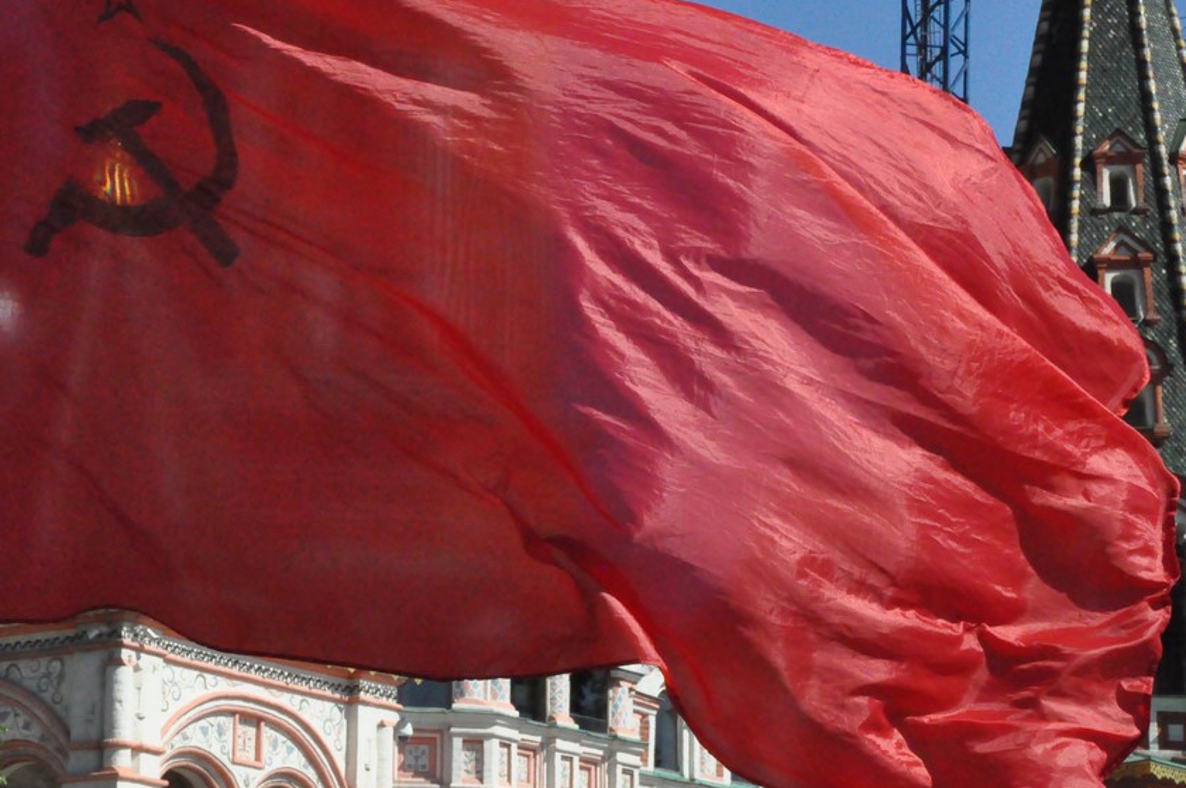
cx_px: 410
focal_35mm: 155
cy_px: 331
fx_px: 5091
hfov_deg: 13.3
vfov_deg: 8.9
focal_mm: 75
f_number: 22
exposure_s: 1/2000
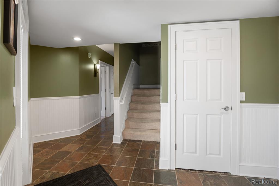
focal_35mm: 30
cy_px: 93
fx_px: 233
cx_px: 140
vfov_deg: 43.6
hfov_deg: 61.9
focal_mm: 30
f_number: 9
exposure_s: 1/4
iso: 320
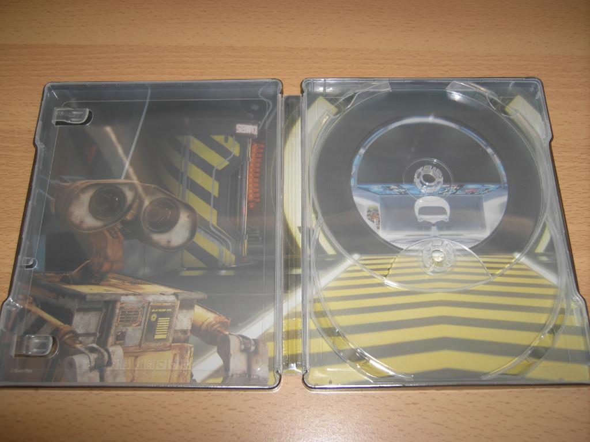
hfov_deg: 52.6
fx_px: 597
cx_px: 295
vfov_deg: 40.7
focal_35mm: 35
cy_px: 221
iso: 50
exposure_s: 1/14
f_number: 2.8
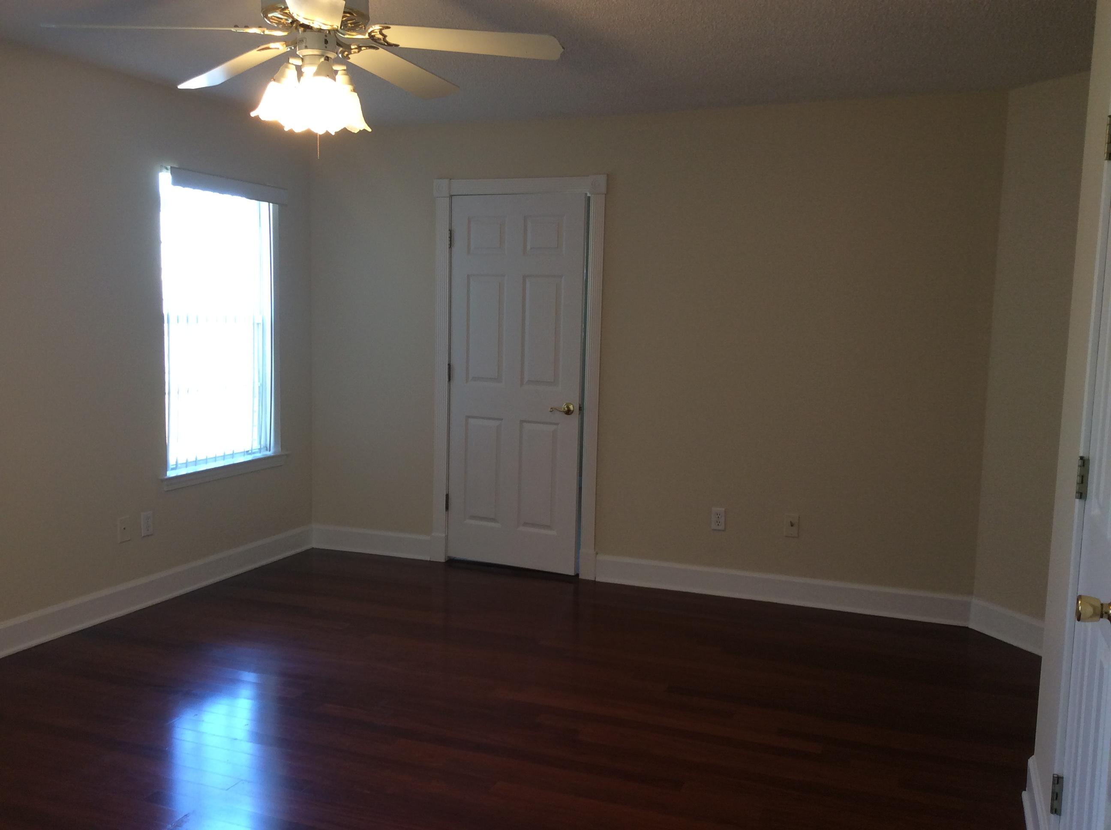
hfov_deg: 56.9
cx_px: 556
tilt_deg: -6.5
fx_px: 1026
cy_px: 415
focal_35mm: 32
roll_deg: -1.3
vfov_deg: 44.1
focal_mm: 3.3
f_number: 2.4
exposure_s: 1/24
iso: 40
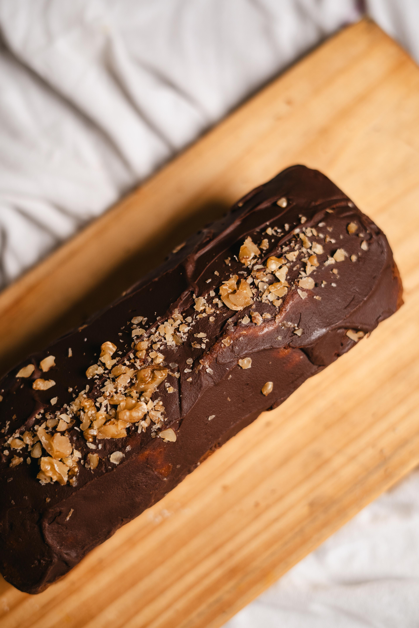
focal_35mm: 50
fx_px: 873
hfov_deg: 27.0
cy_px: 314
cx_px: 210
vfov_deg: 39.6
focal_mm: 50
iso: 250
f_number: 2.5
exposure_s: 1/200
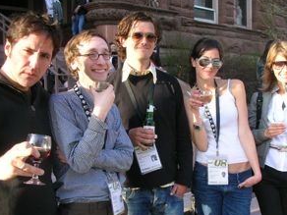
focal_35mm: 48
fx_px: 398
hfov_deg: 39.5
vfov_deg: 30.2
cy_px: 125
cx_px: 169
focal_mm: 5.8
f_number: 3
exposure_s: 1/97.5
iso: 50
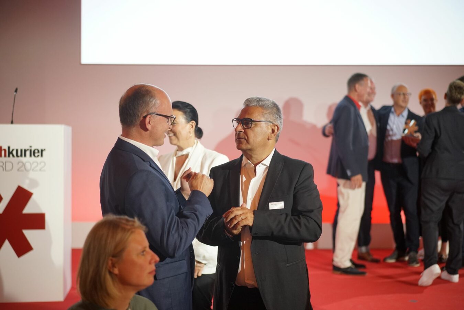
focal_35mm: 55
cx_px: 232
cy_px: 155
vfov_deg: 24.6
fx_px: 709
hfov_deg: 36.2
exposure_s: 1/125
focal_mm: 55
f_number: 2
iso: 800
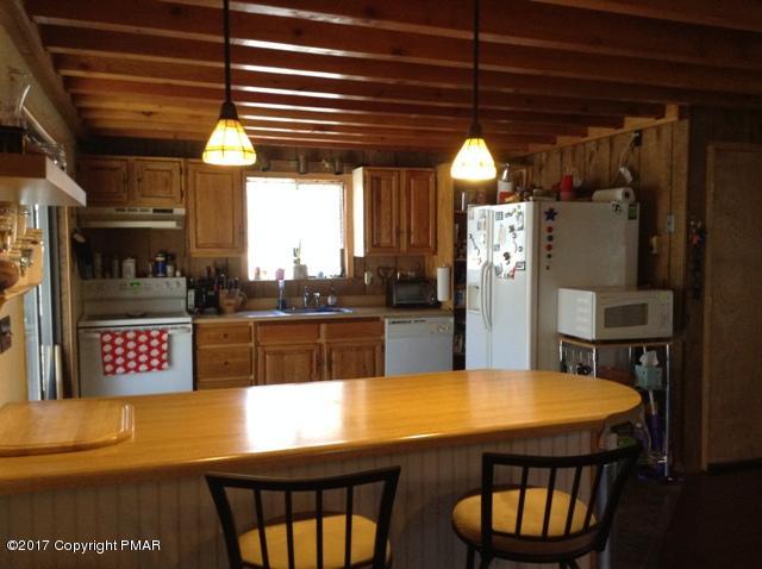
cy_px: 284
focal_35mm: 33
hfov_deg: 55.4
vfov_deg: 42.8
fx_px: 725
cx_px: 381
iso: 125
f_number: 2.4
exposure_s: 1/24
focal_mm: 3.3
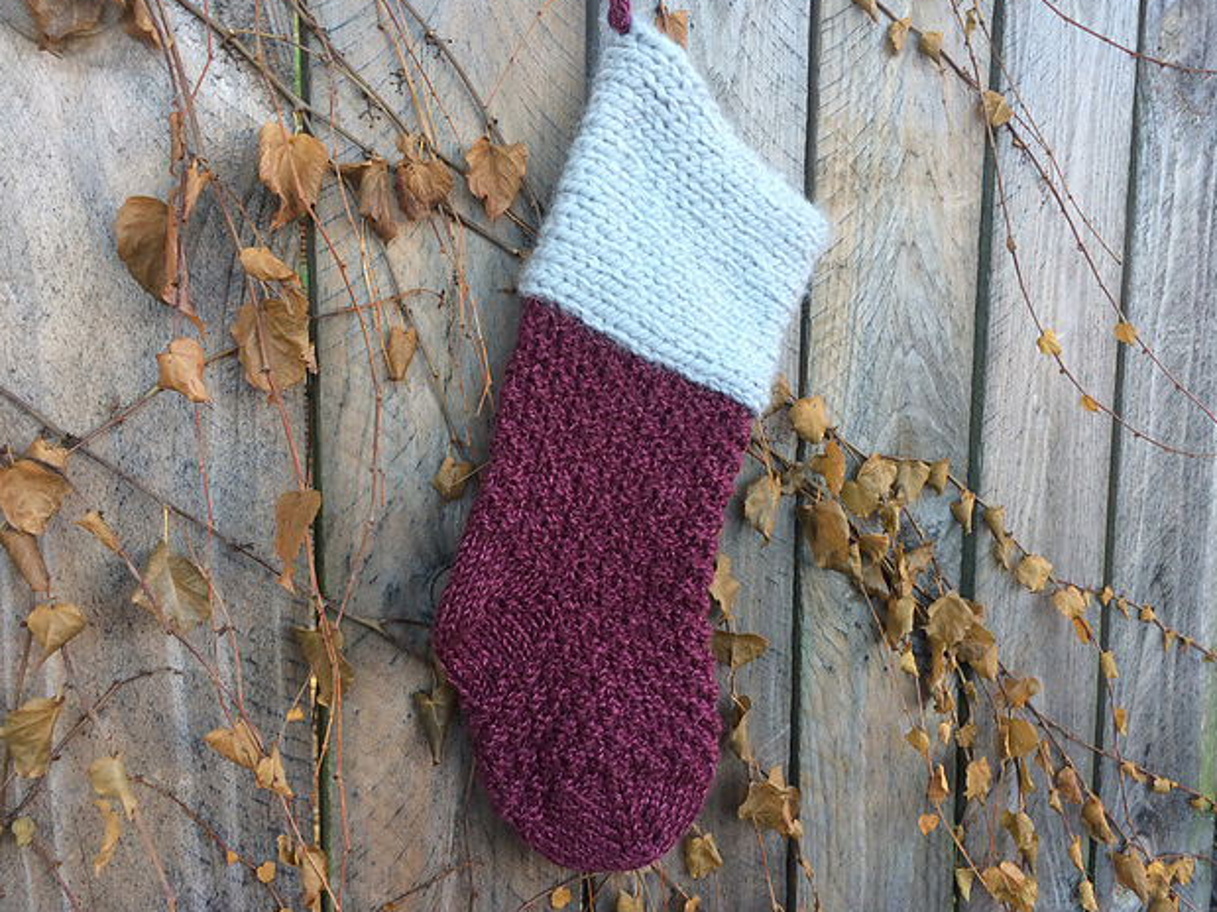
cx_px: 598
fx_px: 1055
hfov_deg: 60.0
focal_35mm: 30
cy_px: 458
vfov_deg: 46.8
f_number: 2.2
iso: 32
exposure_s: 1/60
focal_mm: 4.15
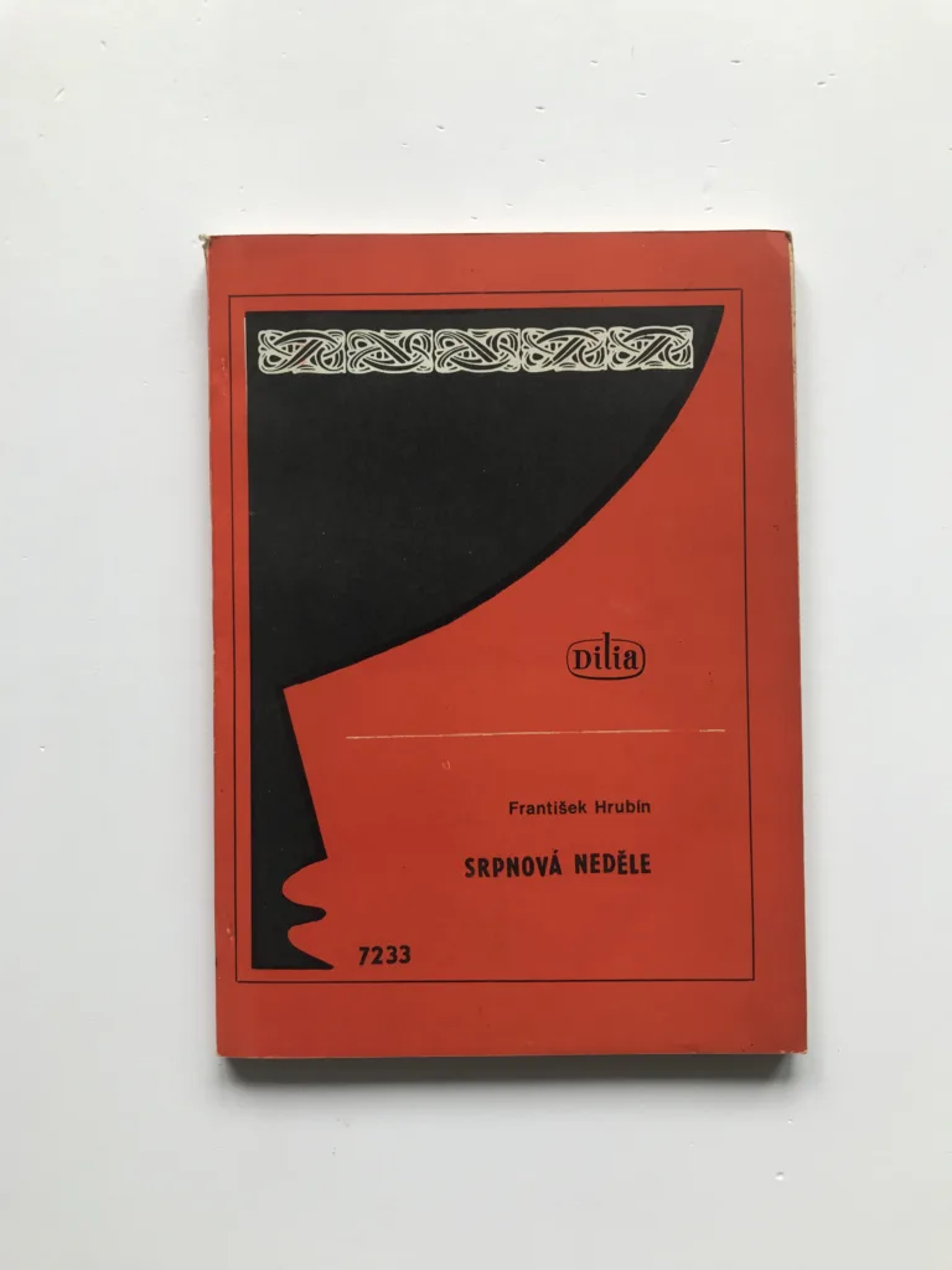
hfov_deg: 49.7
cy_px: 635
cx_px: 476
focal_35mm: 28
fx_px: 1027
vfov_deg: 63.4
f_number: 1.8
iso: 32
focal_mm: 3.99
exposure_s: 1/100
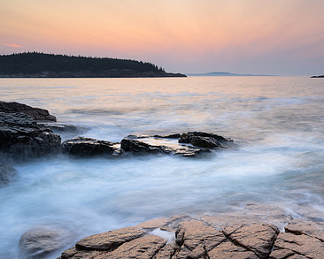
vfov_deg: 40.9
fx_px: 345
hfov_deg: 48.7
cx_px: 234
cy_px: 163
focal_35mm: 36
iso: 32
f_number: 13
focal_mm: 24
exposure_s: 3
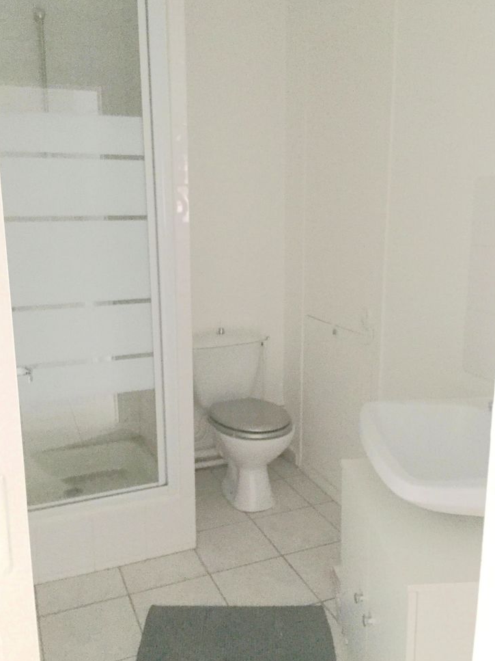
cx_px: 243
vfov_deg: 60.0
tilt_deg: -12.6
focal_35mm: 30
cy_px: 328
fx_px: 572
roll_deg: +0.2
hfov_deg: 46.8
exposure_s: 1/17
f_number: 2.2
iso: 640
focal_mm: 4.15
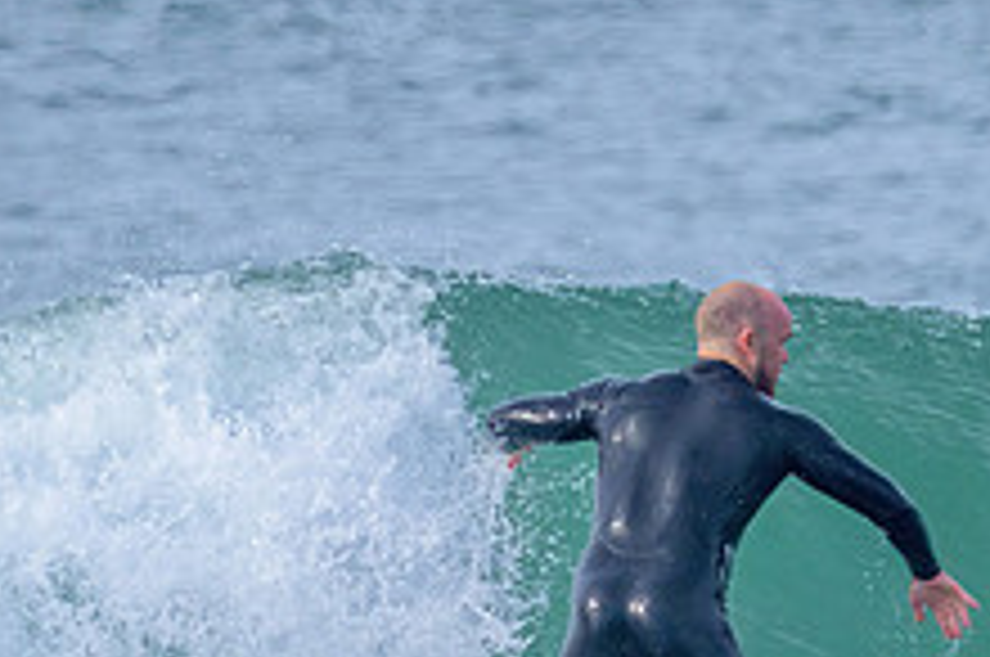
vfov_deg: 0.6
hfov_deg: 0.9
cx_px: 826
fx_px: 66260
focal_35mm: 2413
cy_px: 582
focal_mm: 800
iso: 800
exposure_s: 1/800
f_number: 11
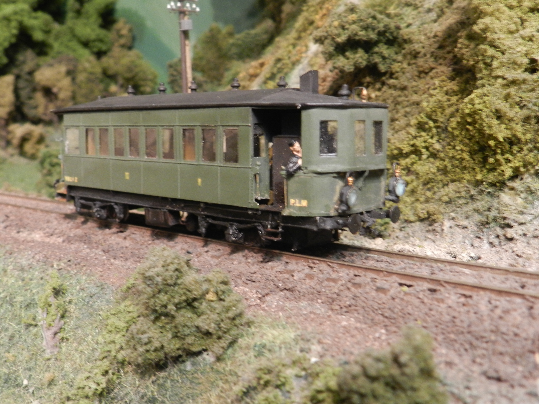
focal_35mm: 38
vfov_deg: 37.7
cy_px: 202
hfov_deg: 49.0
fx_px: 592
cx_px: 270
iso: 400
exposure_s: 1/6
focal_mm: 6.7
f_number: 4
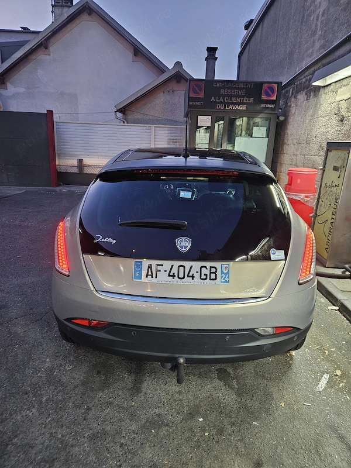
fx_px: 311
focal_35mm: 23
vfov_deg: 73.9
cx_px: 176
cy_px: 234
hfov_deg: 58.9
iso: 500
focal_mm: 5.4
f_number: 1.8
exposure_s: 1/24
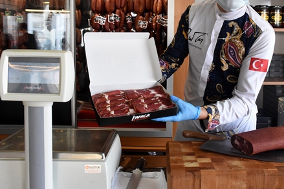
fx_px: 324
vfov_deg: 32.3
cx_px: 175
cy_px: 61
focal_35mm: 41
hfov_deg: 47.0
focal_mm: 20
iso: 2000
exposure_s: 1/200
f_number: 7.1
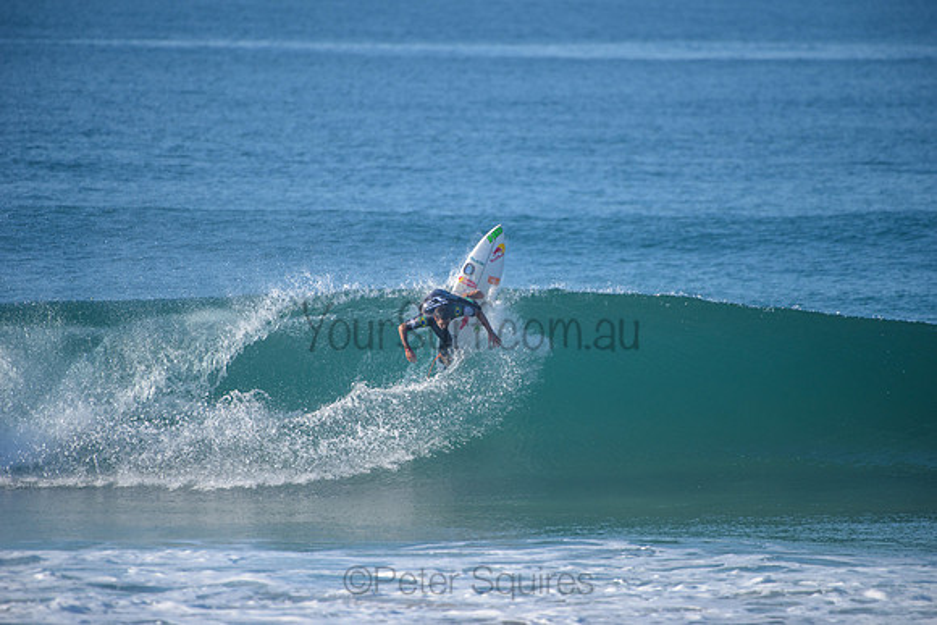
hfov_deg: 4.1
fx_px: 13016
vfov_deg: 2.8
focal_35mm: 500
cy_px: 312
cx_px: 468
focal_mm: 500
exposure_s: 1/2000
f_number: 5.6
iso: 280
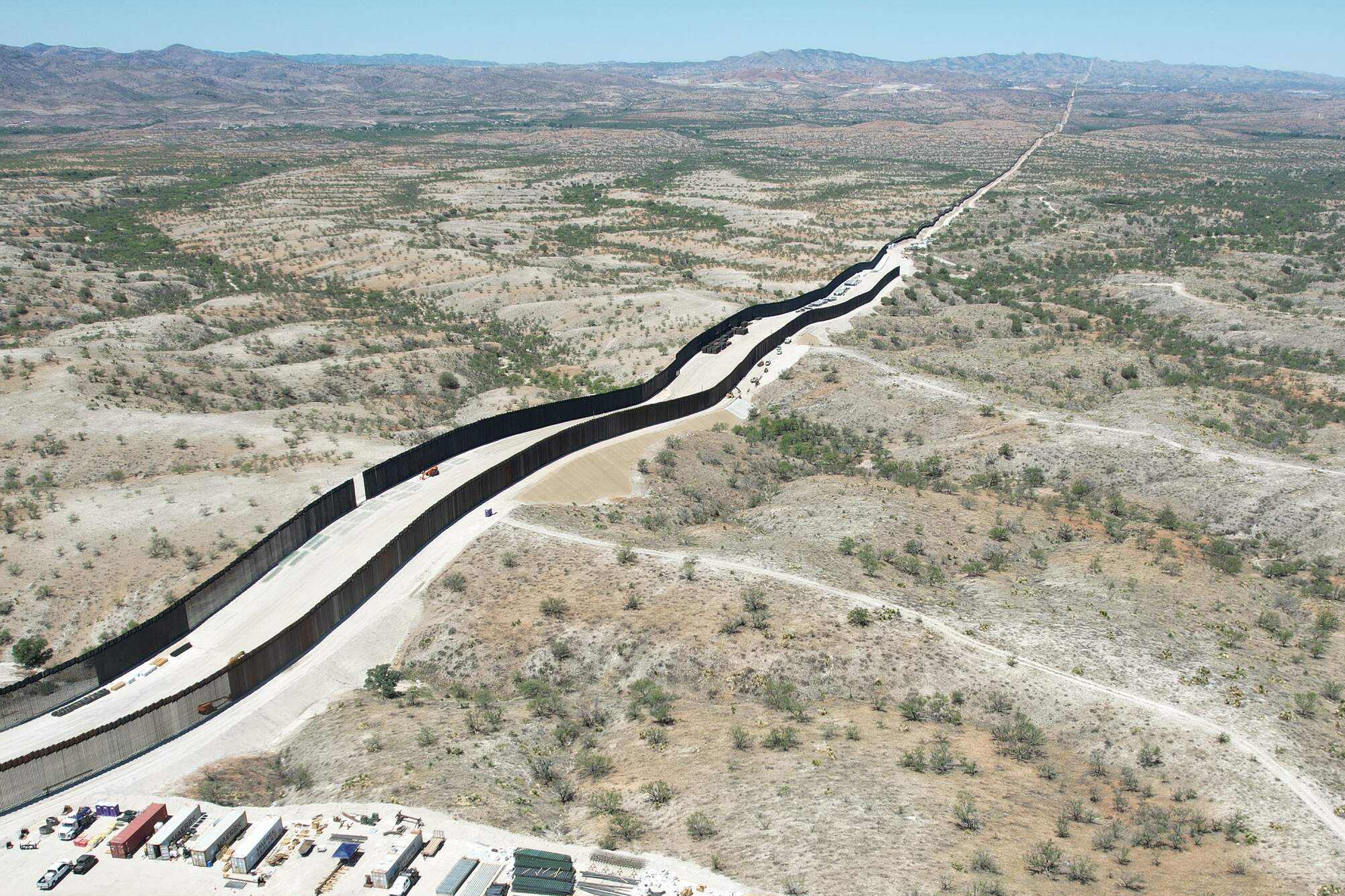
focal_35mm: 33
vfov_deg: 39.8
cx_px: 771
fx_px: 1233
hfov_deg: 57.0
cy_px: 542
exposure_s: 1/500
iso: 100
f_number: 2.8
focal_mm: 8.38
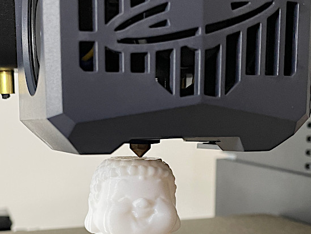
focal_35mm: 38
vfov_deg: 37.3
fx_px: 342
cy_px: 158
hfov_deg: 48.9
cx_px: 140
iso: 125
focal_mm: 4.2
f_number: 1.6
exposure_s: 1/67
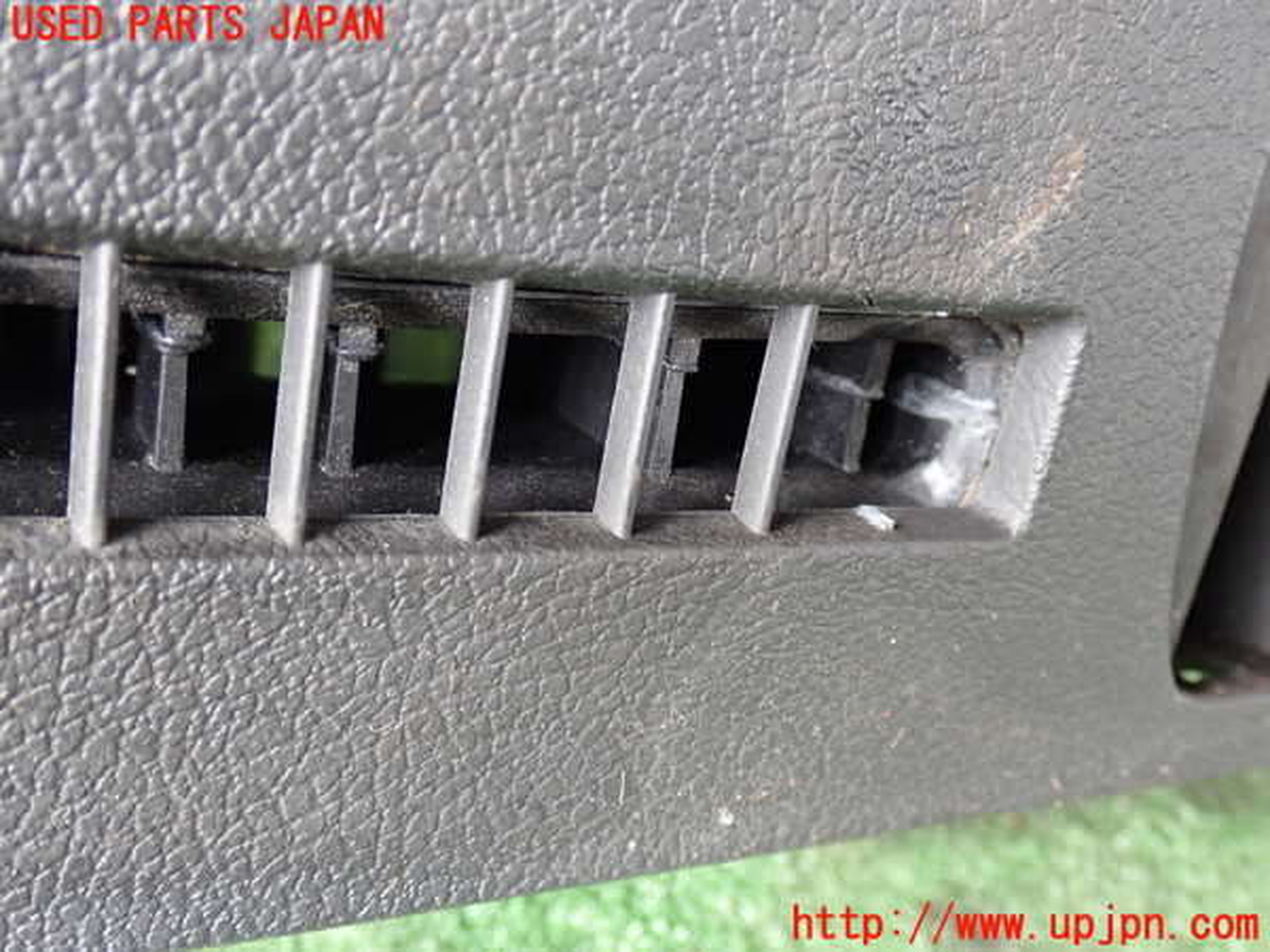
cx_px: 635
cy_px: 476
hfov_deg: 45.8
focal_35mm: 41
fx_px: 1504
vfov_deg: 35.1
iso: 400
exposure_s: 1/40
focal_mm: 7.31
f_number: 2.8
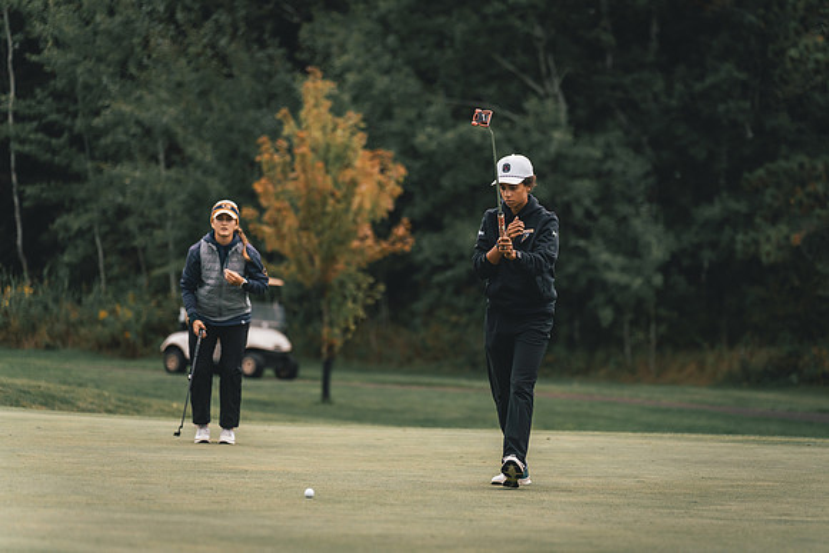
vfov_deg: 7.9
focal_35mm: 173
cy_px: 319
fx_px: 3992
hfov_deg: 11.9
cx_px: 479
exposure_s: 1/1600
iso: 800
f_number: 2.8
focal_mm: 150
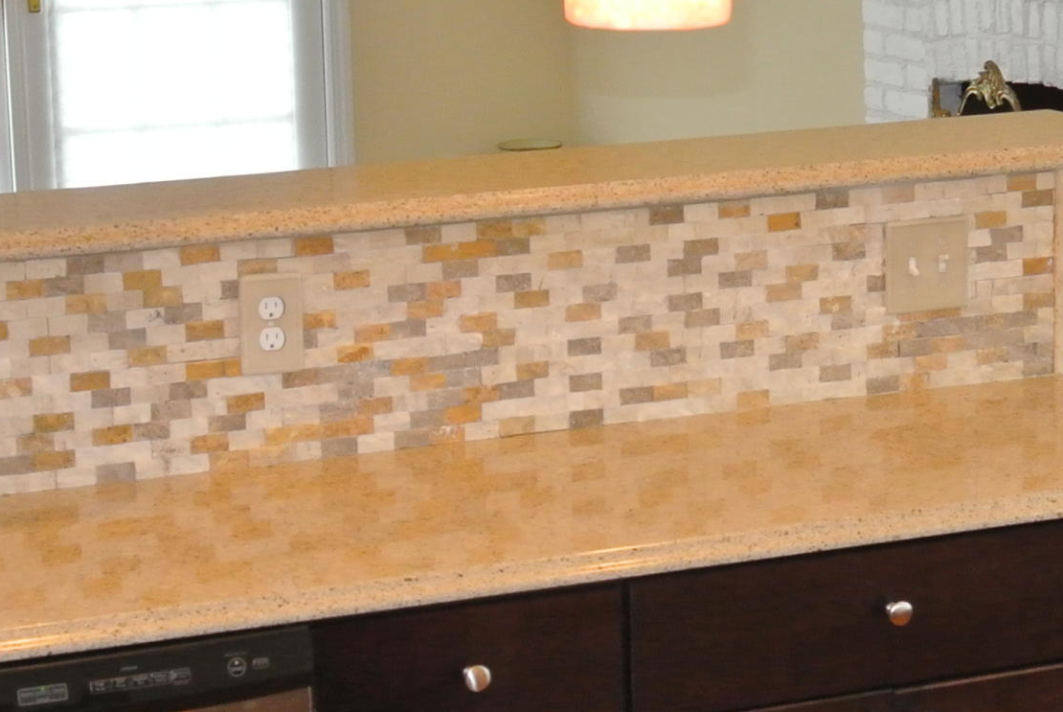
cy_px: 537
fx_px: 3754
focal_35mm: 127
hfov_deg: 15.9
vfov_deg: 10.8
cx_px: 984
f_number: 4.5
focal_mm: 17.7
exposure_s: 1/60
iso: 800
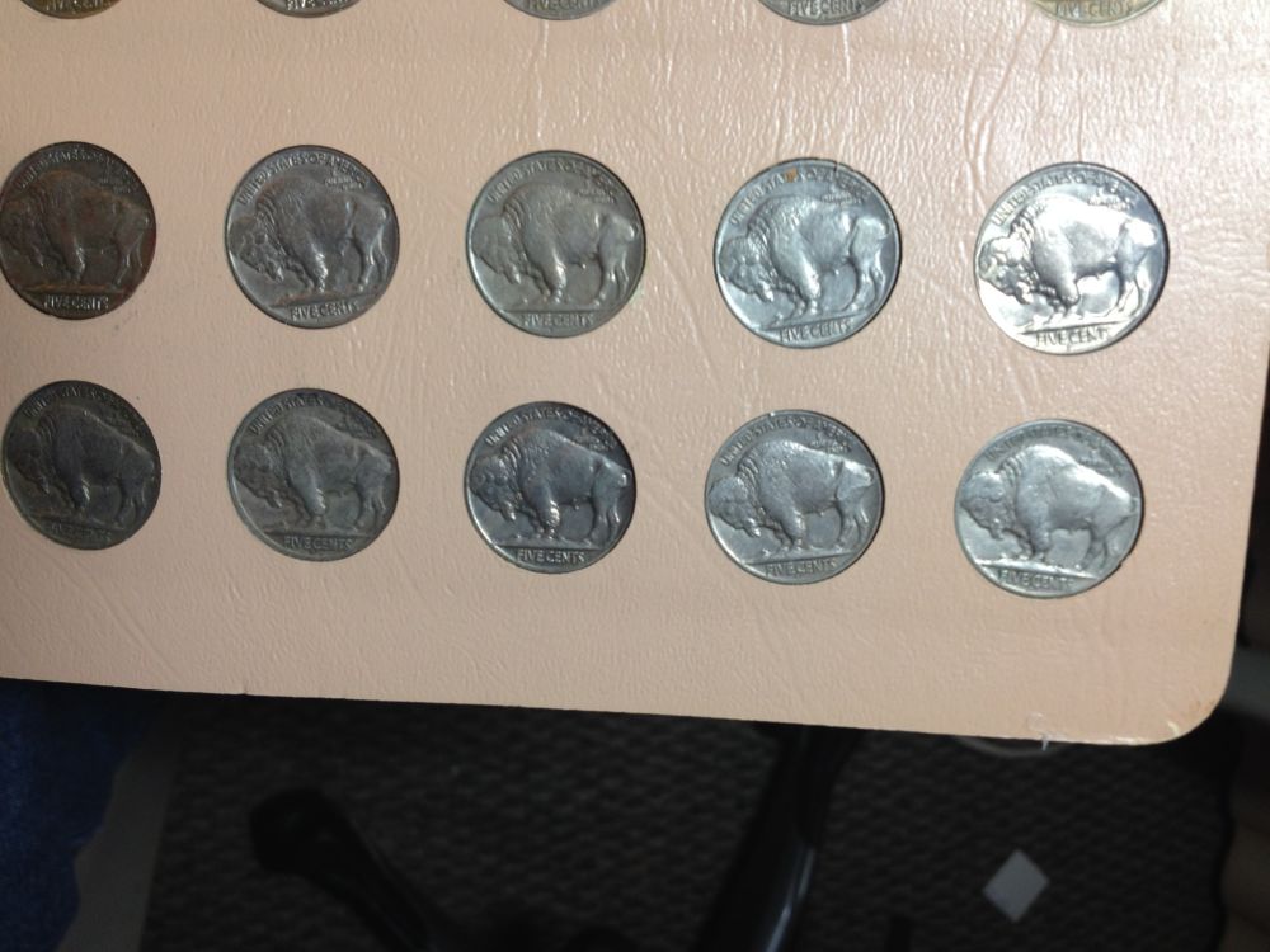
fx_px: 1284
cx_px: 635
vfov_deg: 40.7
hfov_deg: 52.6
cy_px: 476
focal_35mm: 35
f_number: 2.4
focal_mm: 4.28
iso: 64
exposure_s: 1/20
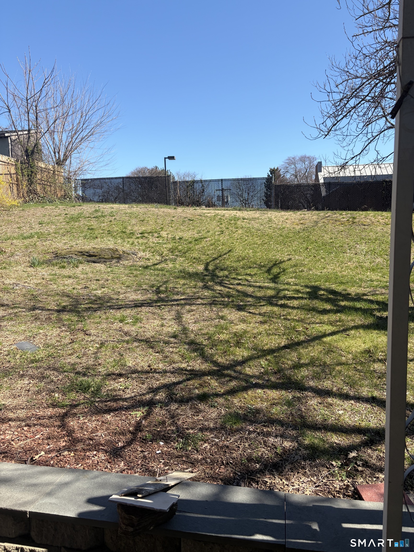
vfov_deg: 67.3
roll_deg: +1.7
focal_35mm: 26
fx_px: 415
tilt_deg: -6.5
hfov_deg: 53.1
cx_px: 207
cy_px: 276
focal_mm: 5.96
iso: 50
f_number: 1.6
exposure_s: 1/1901
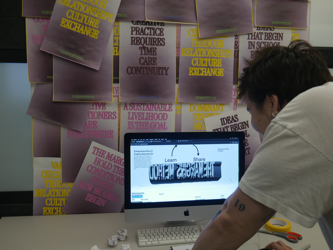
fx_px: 346
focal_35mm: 36
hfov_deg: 51.4
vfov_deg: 39.7
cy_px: 125
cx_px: 166
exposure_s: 1/50
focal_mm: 18
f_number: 4
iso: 400
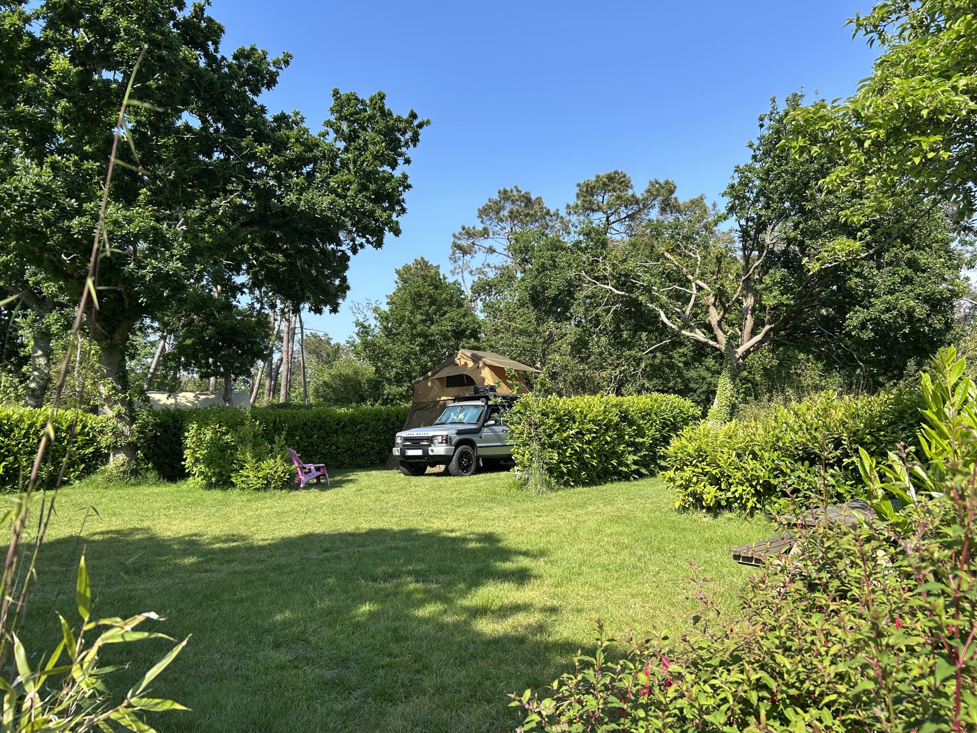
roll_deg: +0.9
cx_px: 488
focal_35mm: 26
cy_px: 366
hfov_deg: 67.3
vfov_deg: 53.1
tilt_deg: +2.5
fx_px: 734
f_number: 1.5
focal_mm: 5.7
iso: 50
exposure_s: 1/2083
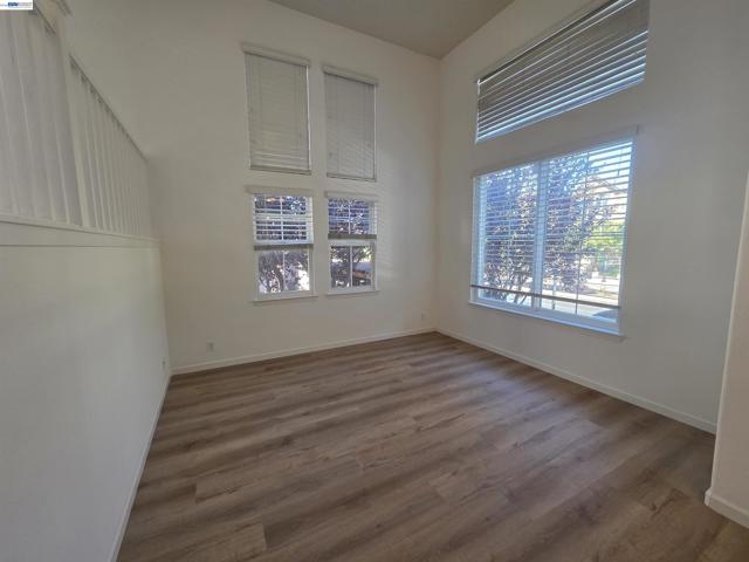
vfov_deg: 89.9
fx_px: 281
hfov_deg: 106.2
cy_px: 281
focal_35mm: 13
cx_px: 374
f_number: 2.2
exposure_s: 1/120
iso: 160
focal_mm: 2.2
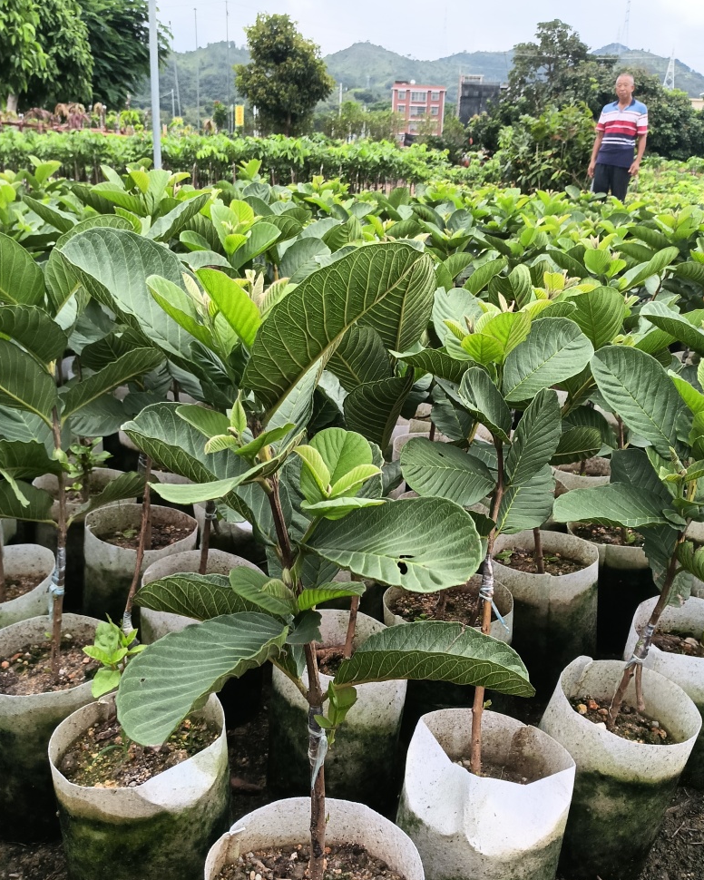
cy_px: 440
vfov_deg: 60.4
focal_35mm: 29
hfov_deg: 50.0
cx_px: 357
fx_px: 755
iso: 50
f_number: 1.8
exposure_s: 1/294
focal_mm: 3.61
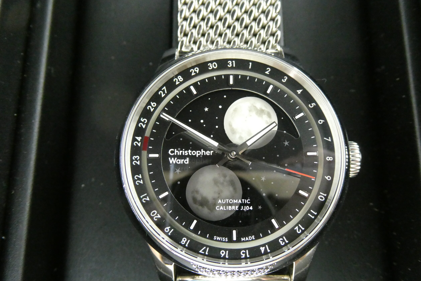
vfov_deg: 35.9
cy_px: 160
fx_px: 433
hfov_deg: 51.9
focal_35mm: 37
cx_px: 211
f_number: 3.7
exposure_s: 1/80
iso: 1600
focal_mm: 6.3
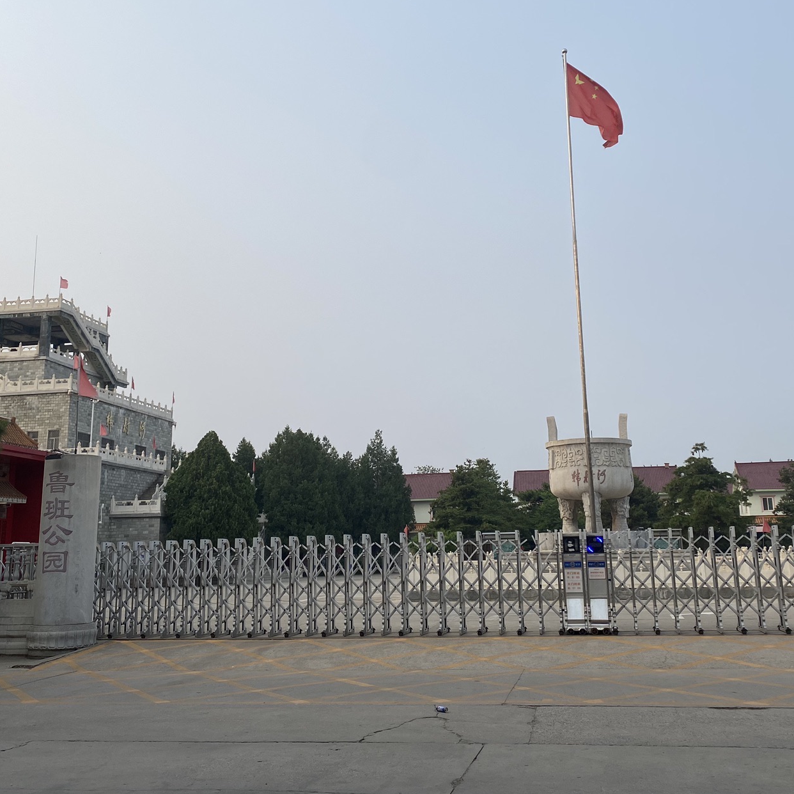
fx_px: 960
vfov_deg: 44.8
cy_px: 329
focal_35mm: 37
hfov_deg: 44.9
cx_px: 432
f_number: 1.8
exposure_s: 1/1808
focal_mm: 4.25
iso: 32
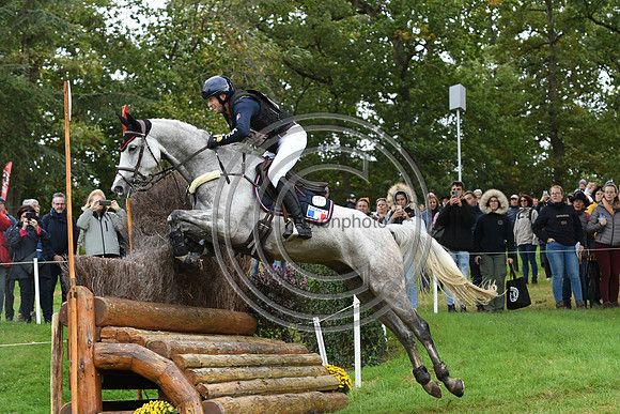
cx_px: 310
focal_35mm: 129
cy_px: 207
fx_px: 2222
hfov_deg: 15.9
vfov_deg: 10.6
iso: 900
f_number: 4.5
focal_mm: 86
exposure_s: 1/1250
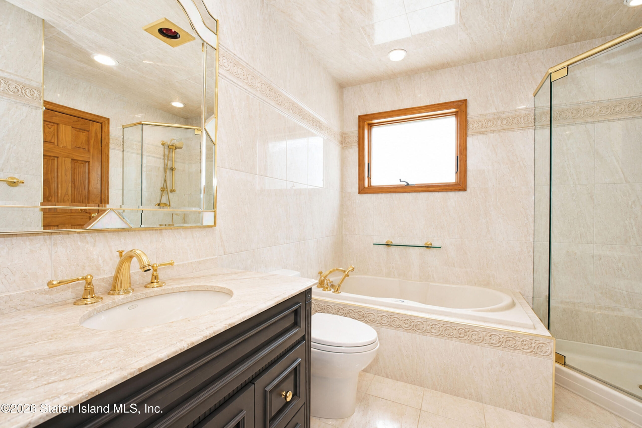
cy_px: 214
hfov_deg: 100.4
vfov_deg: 77.3
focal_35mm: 15
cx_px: 321
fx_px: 267
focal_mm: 10
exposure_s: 1/80
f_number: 8
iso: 1250
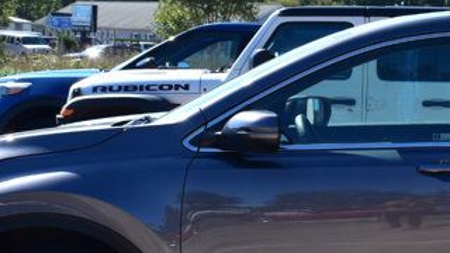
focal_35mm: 126
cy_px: 164
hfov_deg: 16.7
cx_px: 450
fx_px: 1500
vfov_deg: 9.6
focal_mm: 25
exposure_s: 1/400
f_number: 11
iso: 400
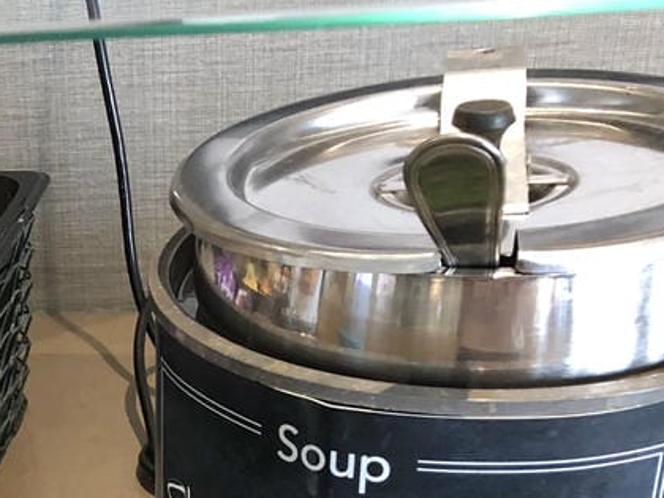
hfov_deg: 22.9
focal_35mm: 80
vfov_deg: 17.2
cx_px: -71
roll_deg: +7.1
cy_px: 669
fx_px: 1535
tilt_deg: -35.3
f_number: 1.8
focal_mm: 3.99
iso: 100
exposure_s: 1/15
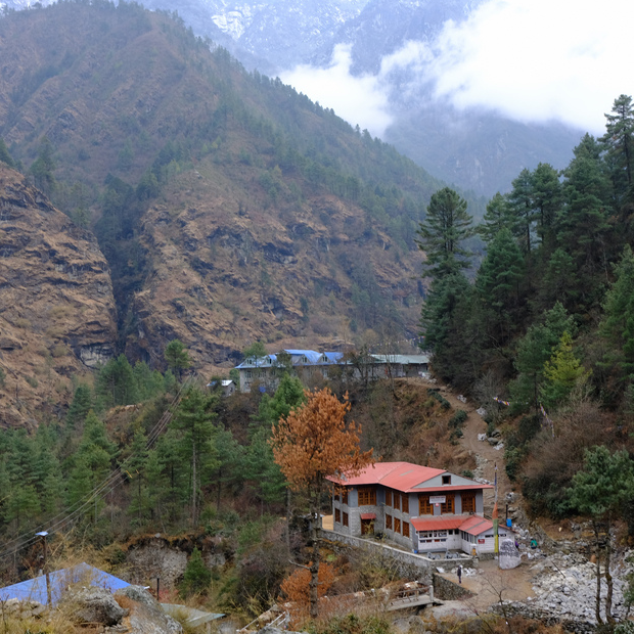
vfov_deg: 35.4
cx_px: 288
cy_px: 311
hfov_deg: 35.3
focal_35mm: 48
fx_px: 995
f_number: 8
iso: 400
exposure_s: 1/80
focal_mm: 23
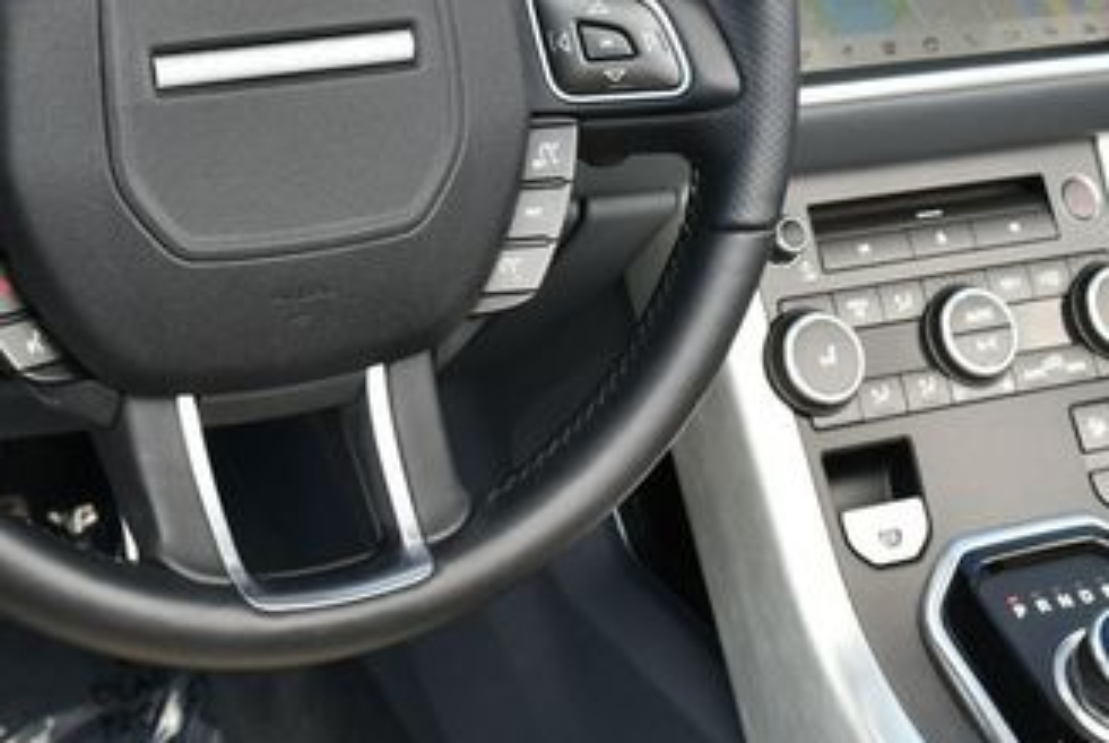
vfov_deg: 15.7
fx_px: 2653
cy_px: 71
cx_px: 407
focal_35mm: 86
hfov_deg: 23.5
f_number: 5.6
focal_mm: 22
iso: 360
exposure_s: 1/250
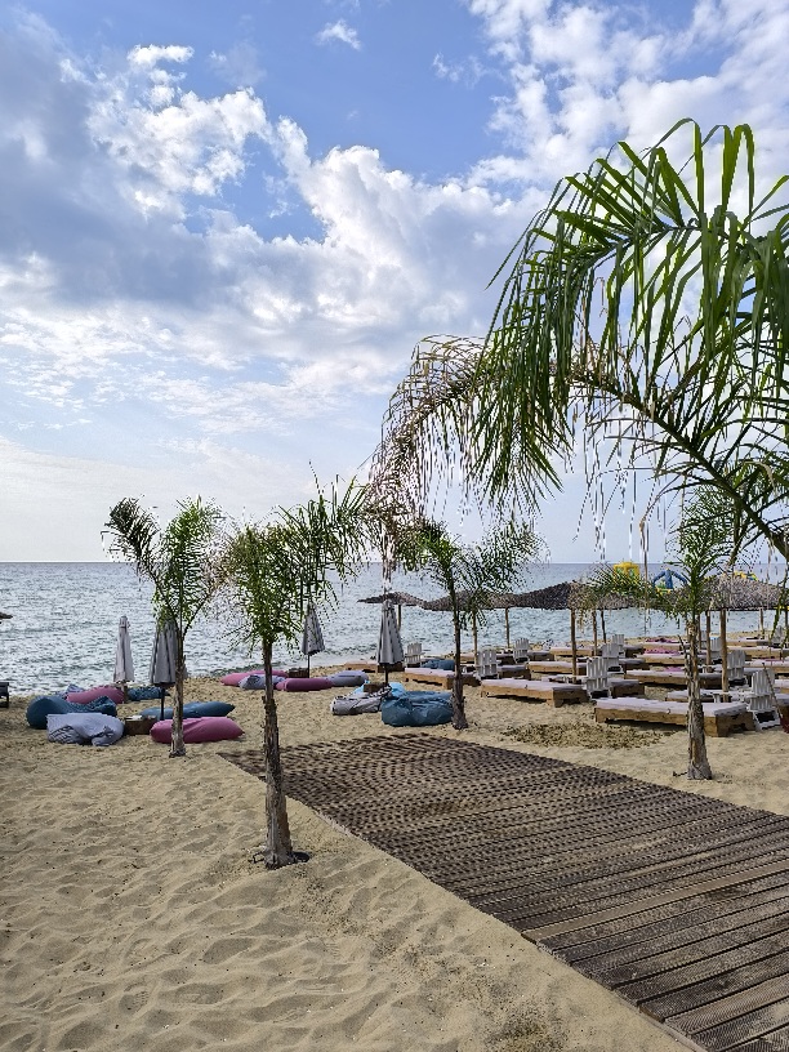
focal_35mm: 23
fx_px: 699
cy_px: 526
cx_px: 394
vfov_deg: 73.9
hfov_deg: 58.9
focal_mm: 6.14
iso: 50
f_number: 1.65
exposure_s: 1/667
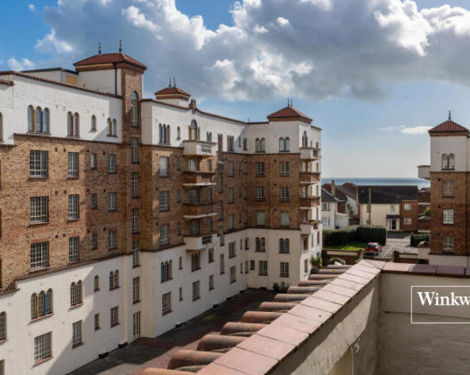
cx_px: 277
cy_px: 187
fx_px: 542
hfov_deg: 46.7
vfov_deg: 38.2
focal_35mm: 39
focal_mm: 34
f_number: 10
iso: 100
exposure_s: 1/200
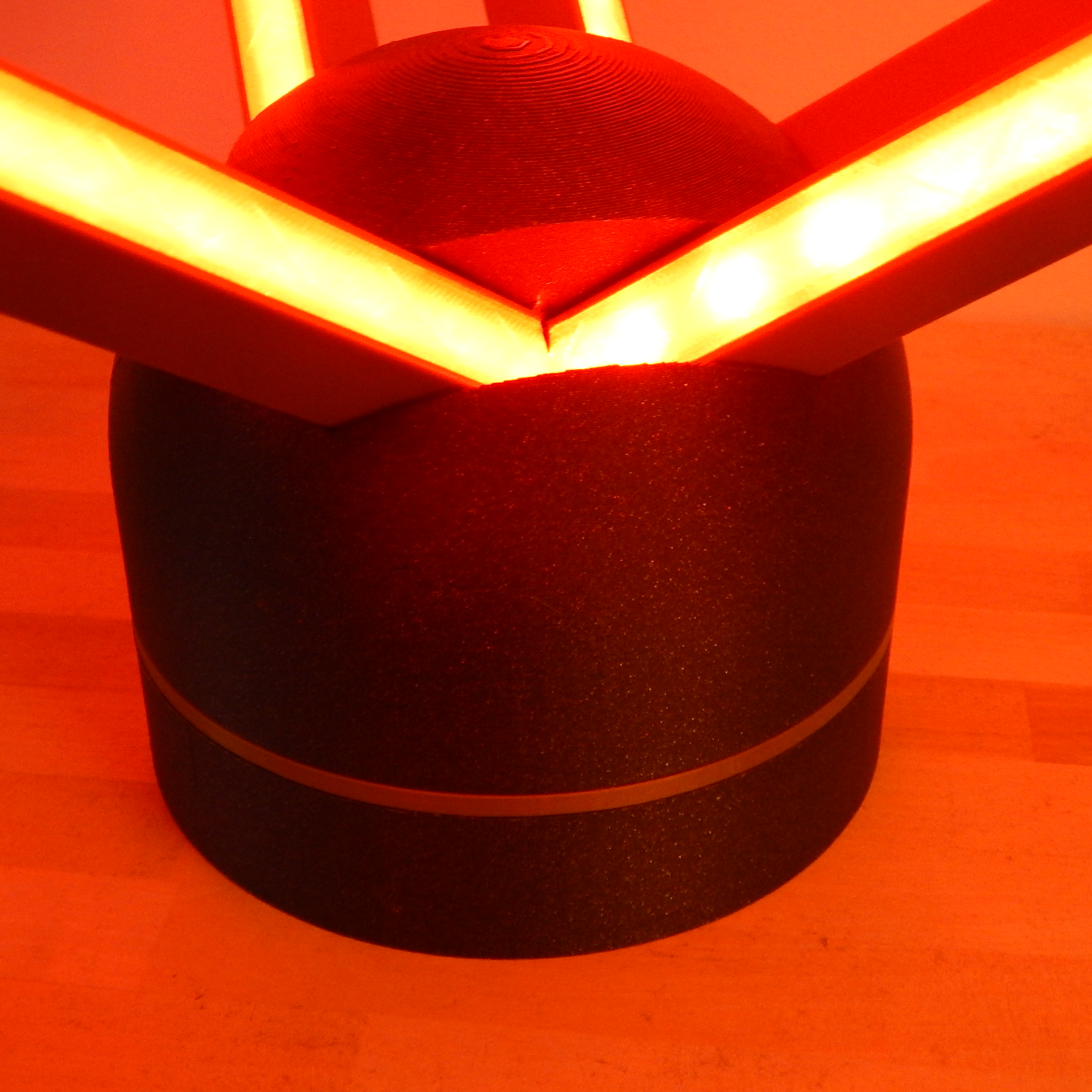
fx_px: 1820
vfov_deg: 33.4
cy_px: 548
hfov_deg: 33.4
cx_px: 530
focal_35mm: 51
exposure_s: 1/13
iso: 400
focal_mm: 7.7
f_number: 3.6
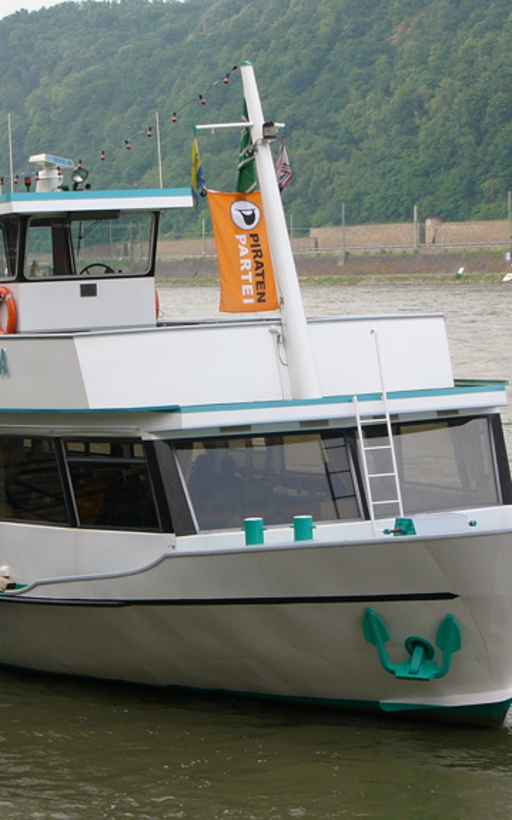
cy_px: 396
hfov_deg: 11.4
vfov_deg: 18.1
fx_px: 2569
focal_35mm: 115
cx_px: 175
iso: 50
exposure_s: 1/125
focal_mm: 12.9
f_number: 4
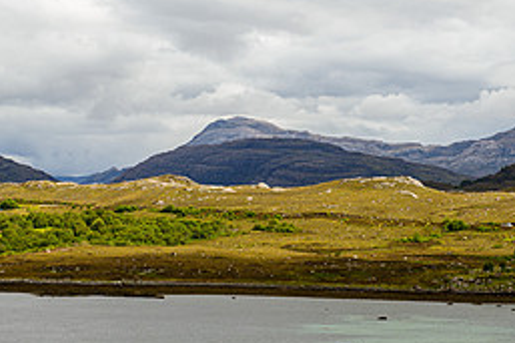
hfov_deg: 13.8
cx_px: 162
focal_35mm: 149
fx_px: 2130
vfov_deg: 9.2
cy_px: 198
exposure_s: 1/320
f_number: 7.1
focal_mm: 66
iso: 100
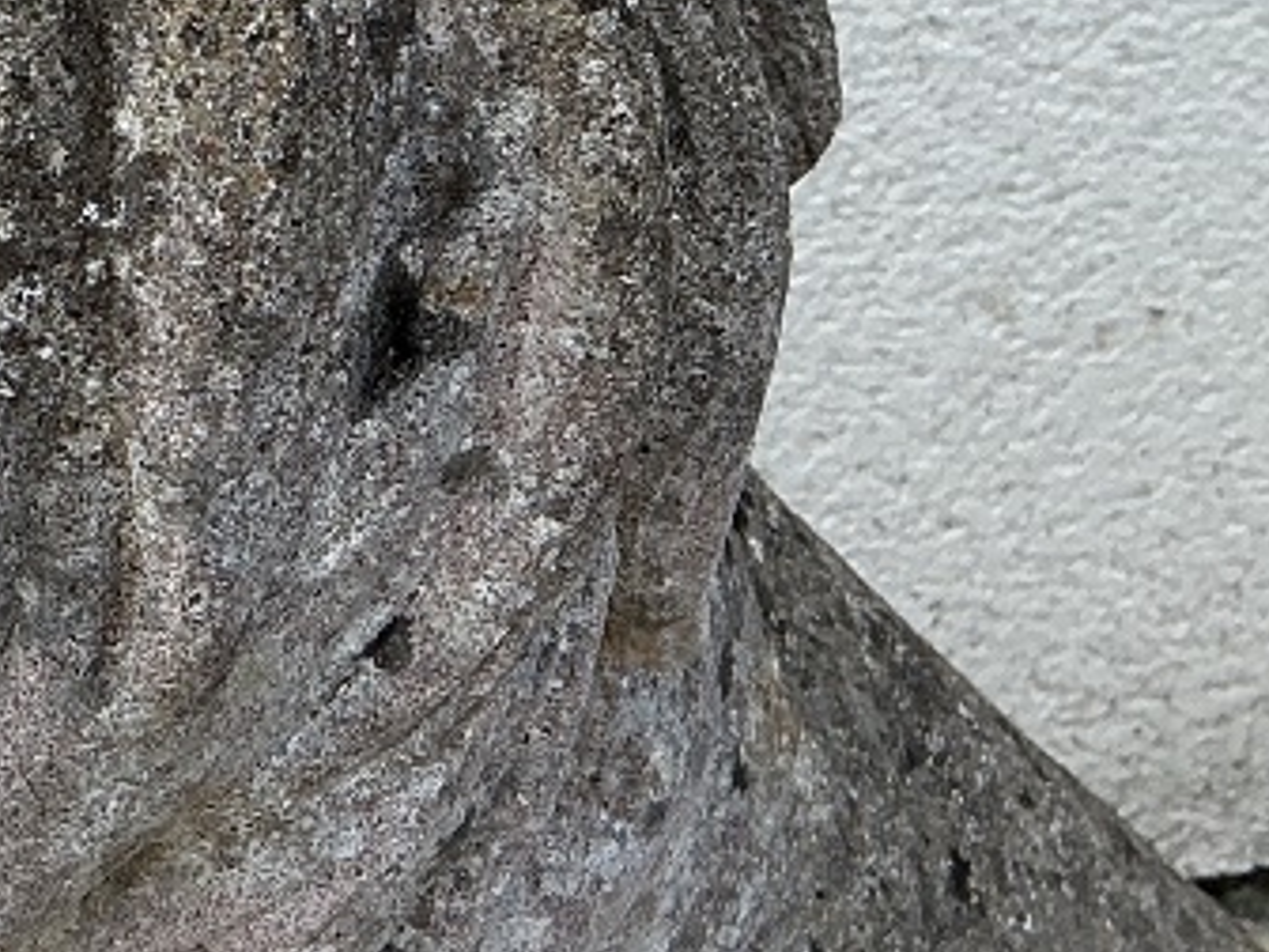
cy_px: 325
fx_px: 3666
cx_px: -321
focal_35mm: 100
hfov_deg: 18.4
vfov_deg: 14.8
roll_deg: -2.2
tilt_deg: -28.5
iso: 25
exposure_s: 1/514
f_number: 1.8
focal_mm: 3
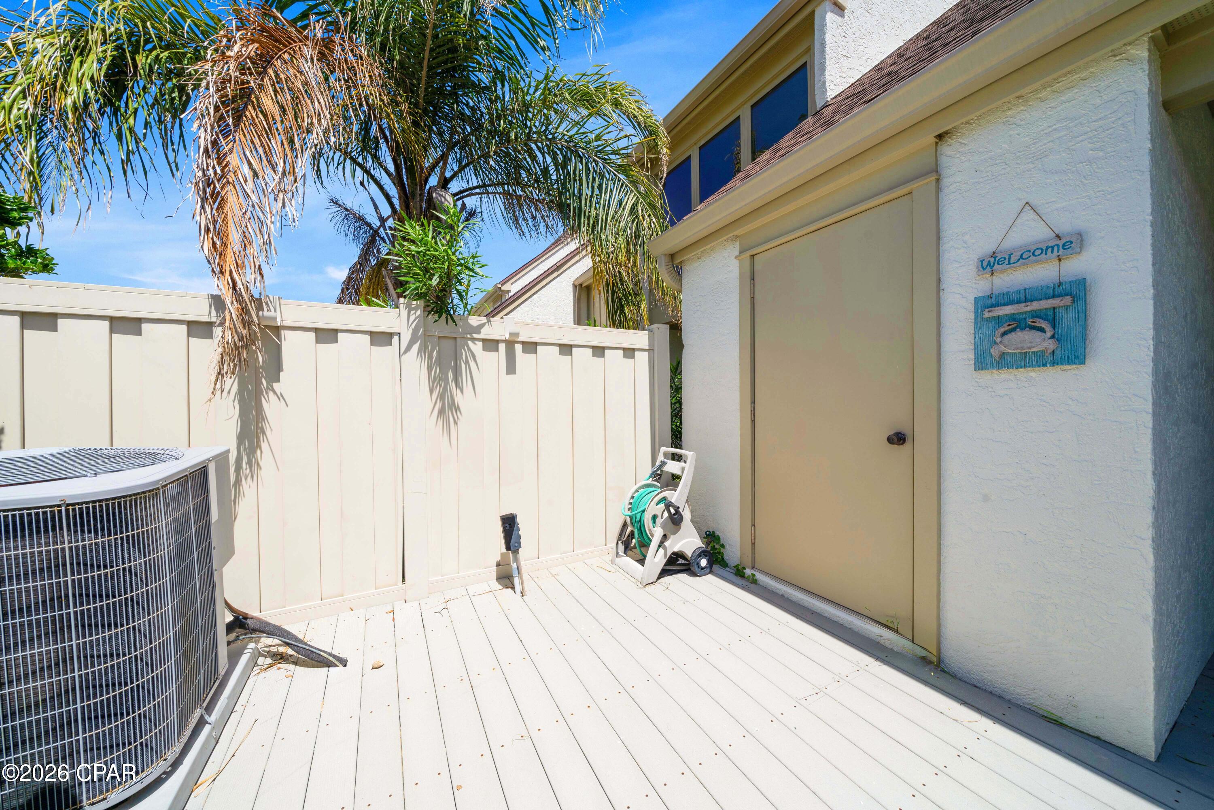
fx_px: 405
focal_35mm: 12
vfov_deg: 90.0
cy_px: 405
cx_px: 607
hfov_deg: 112.6
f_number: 10
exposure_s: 1/160
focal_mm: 12
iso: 100
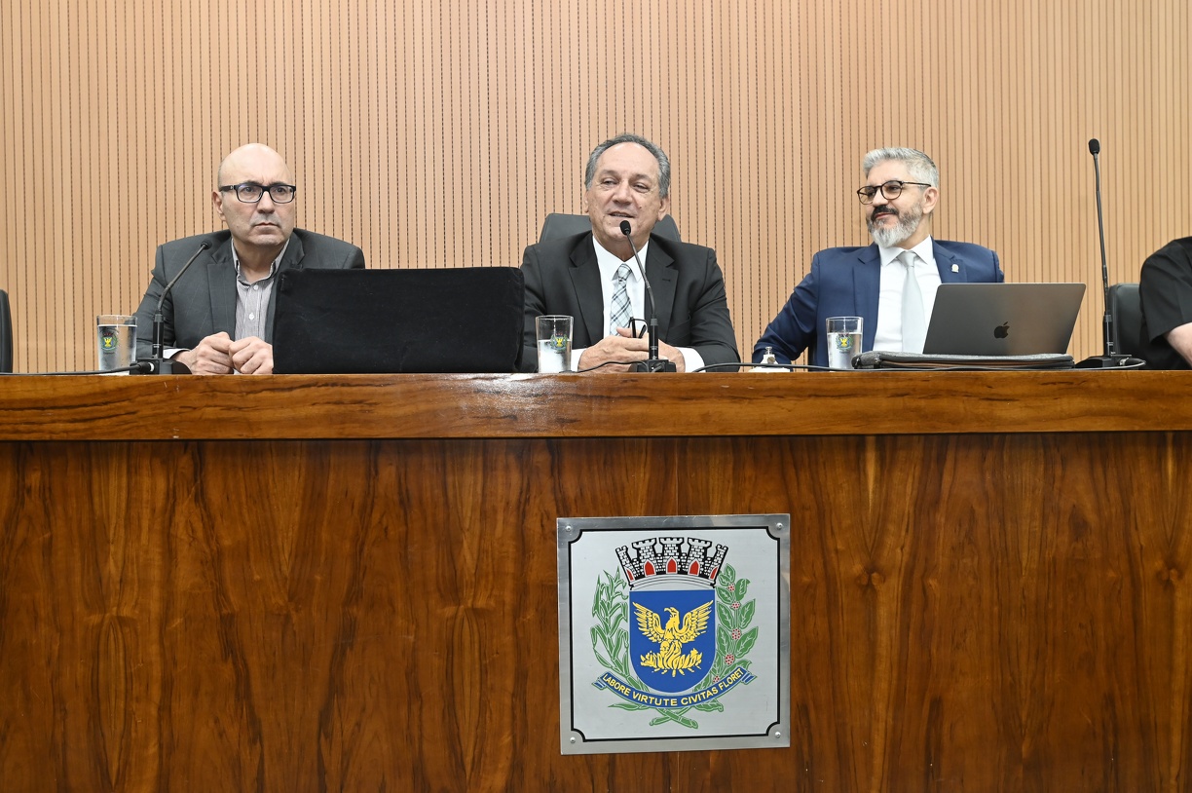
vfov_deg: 37.8
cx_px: 596
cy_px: 396
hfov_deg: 54.5
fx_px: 1158
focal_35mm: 35
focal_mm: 35
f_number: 5.6
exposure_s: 1/160
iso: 2500
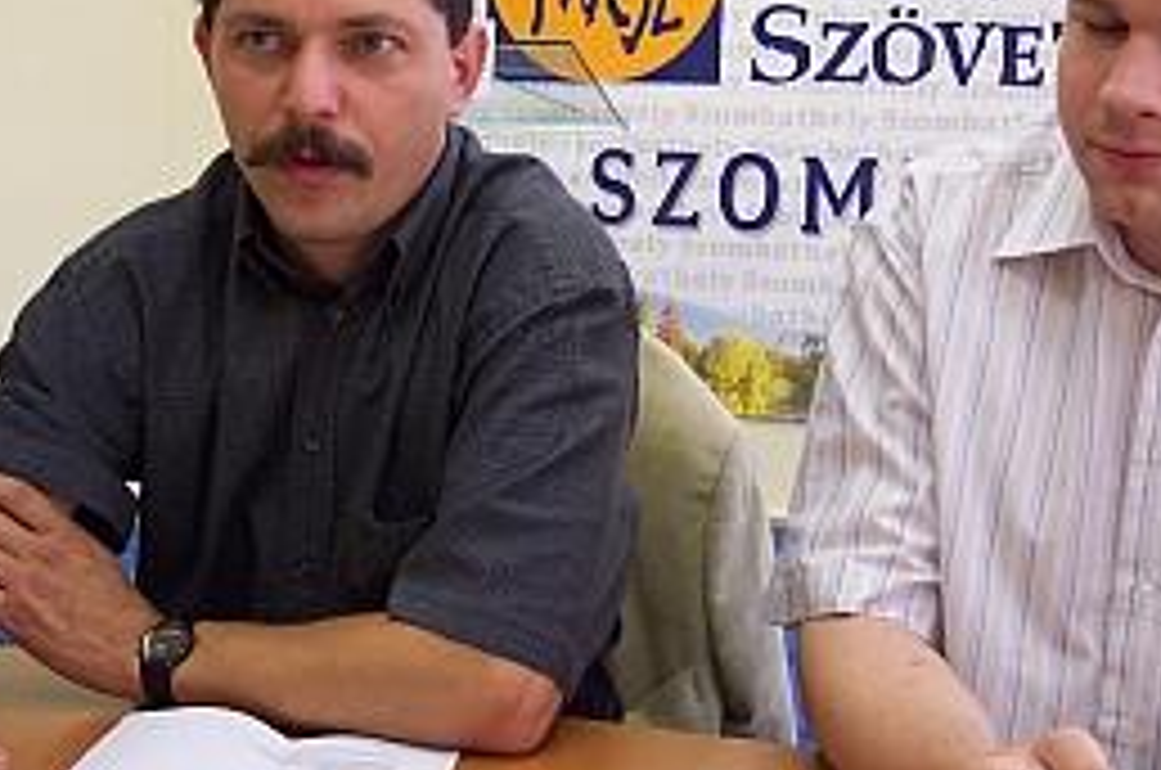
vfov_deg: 22.9
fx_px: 1899
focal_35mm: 59
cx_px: 662
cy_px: 365
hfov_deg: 33.9
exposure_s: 1/45
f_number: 2.8
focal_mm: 8
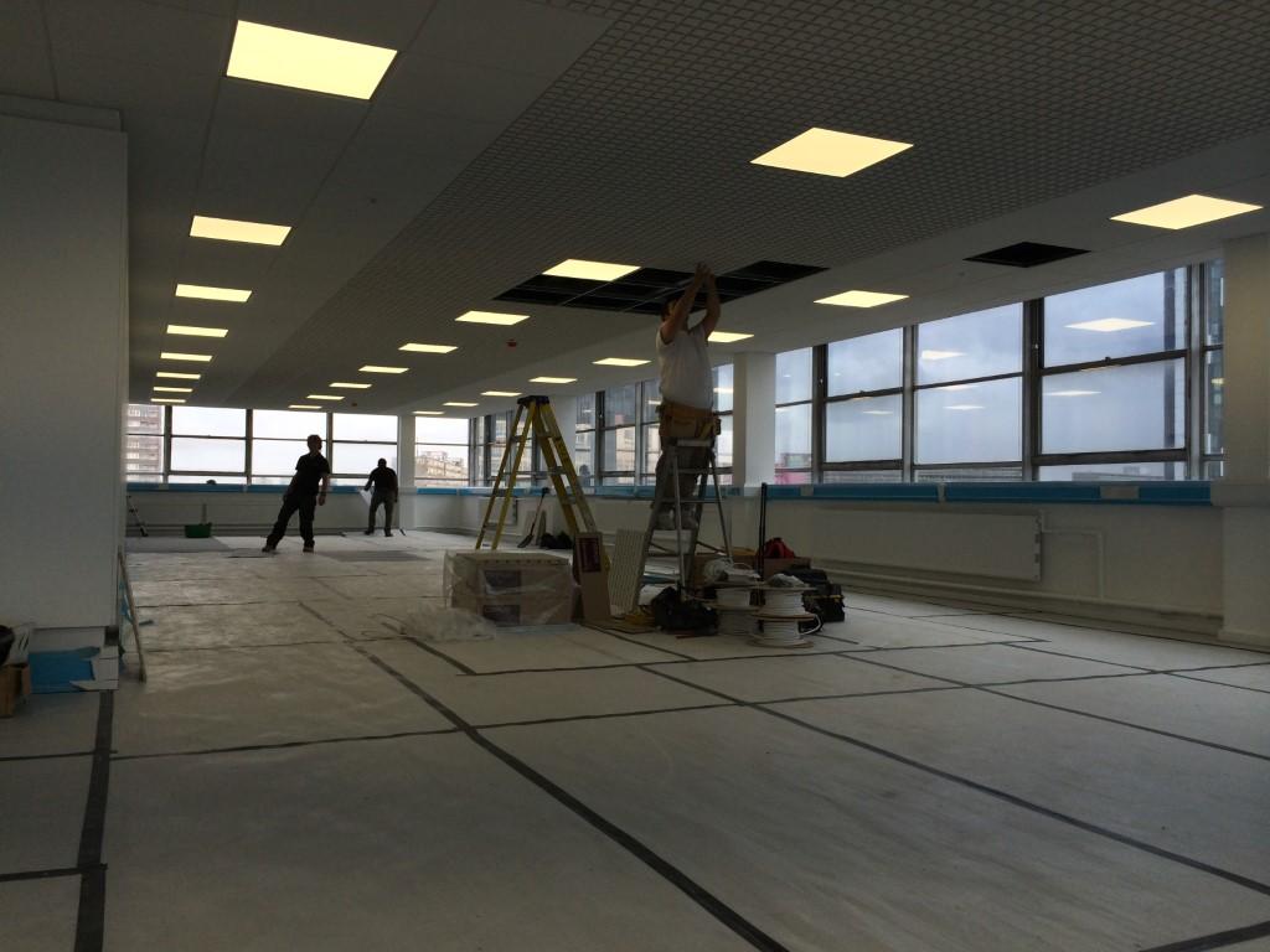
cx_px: 635
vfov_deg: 46.8
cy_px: 476
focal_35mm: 30
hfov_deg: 60.0
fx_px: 1101
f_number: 2.2
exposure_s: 1/494
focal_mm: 4.12
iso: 32
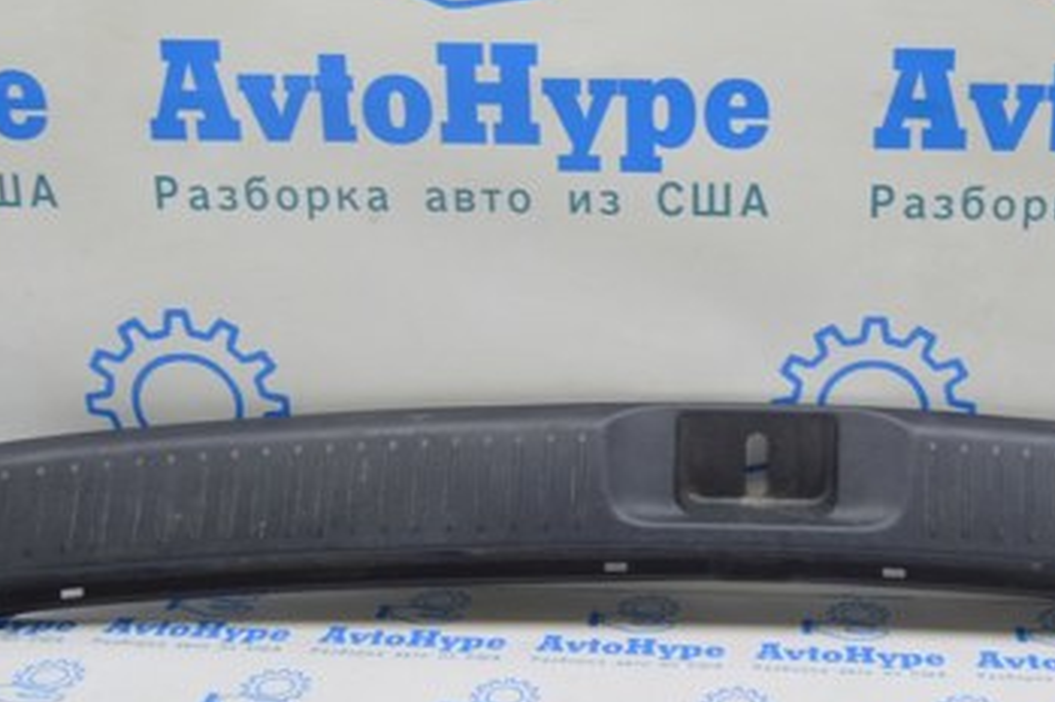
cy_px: 286
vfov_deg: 24.5
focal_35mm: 55
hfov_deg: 35.6
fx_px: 1610
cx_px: 762
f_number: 5.6
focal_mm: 20
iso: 400
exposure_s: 1/20
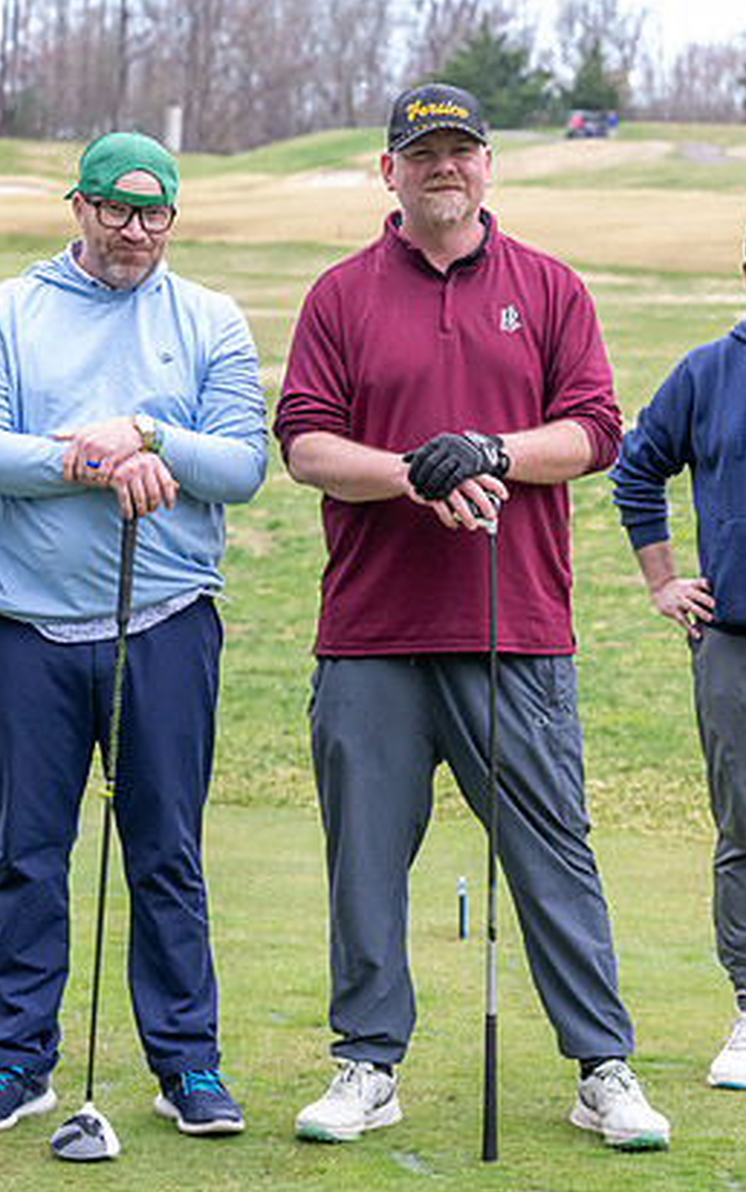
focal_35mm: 119
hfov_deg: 11.0
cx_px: 434
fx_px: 3866
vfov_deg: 17.5
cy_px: 602
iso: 1600
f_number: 5
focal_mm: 72
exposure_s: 1/500
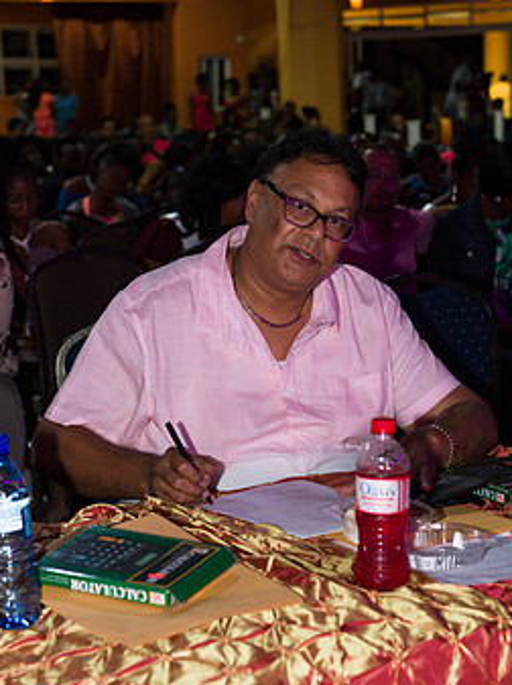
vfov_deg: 27.0
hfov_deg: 20.4
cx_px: 299
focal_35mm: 72
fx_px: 1423
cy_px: 309
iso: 4000
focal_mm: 56
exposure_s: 1/160
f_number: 5
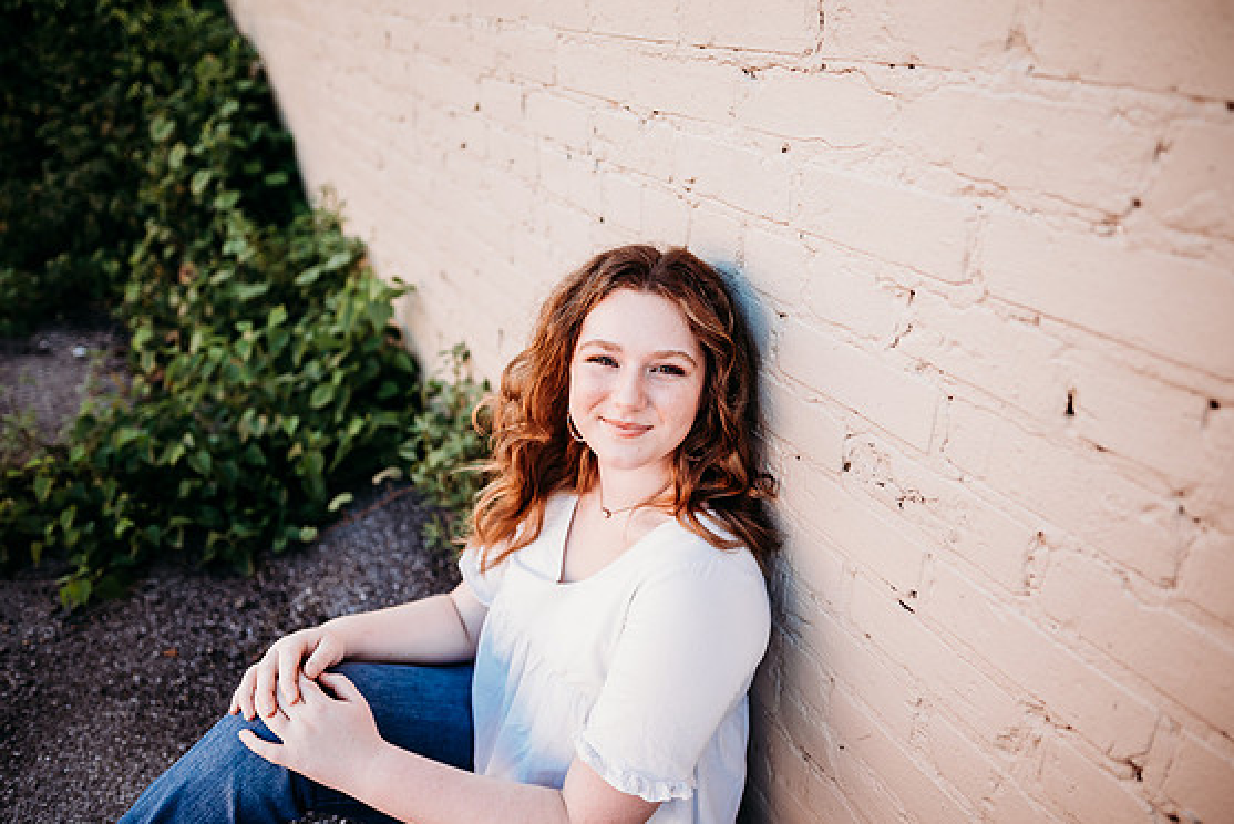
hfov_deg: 71.5
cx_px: 607
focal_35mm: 25
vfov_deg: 51.3
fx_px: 857
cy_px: 424
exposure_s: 1/400
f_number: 2
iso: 100
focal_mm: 24
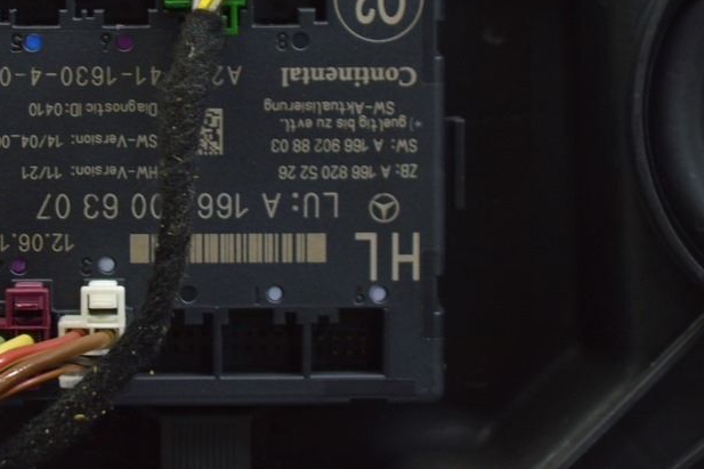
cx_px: 193
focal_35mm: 137
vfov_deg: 10.0
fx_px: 2675
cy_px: 104
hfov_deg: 14.9
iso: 400
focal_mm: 55
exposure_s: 1/20
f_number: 5.6
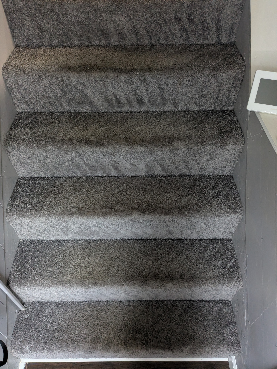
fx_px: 288
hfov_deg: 51.4
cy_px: 184
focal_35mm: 27
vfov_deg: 65.3
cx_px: 138
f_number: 1.73
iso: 654
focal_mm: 4.38
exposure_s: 1/40
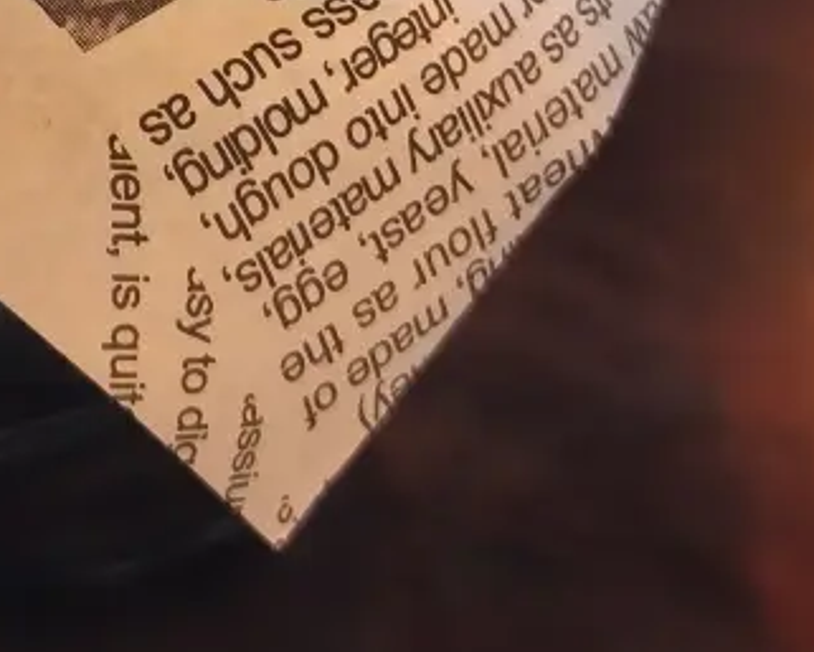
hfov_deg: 12.8
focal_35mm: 149
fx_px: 3591
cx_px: -15
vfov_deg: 9.9
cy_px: -435
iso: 640
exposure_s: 1/60
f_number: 1.65
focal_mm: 6.18
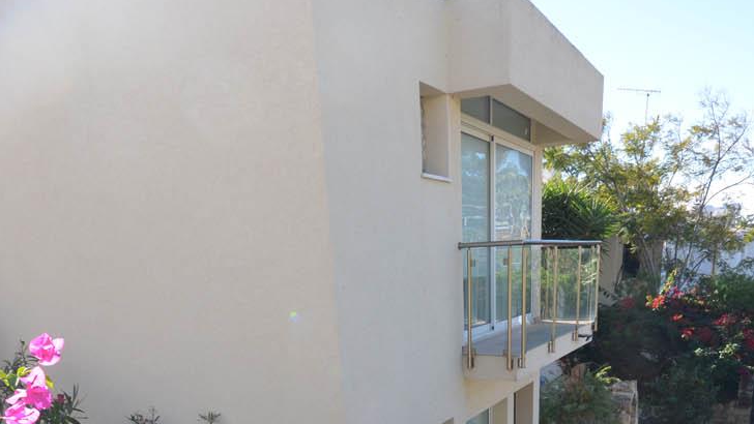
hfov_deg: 62.5
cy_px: 487
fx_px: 620
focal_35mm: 31
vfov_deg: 32.4
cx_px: 412
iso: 200
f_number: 7.1
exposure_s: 1/200
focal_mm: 10
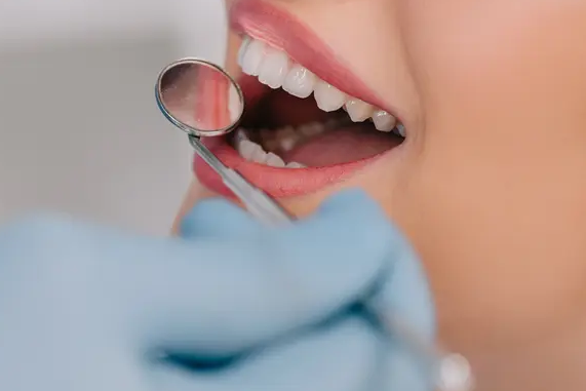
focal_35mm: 147
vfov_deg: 9.3
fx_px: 2393
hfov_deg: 13.9
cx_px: 185
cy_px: 227
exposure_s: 1/160
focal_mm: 105
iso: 160
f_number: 4
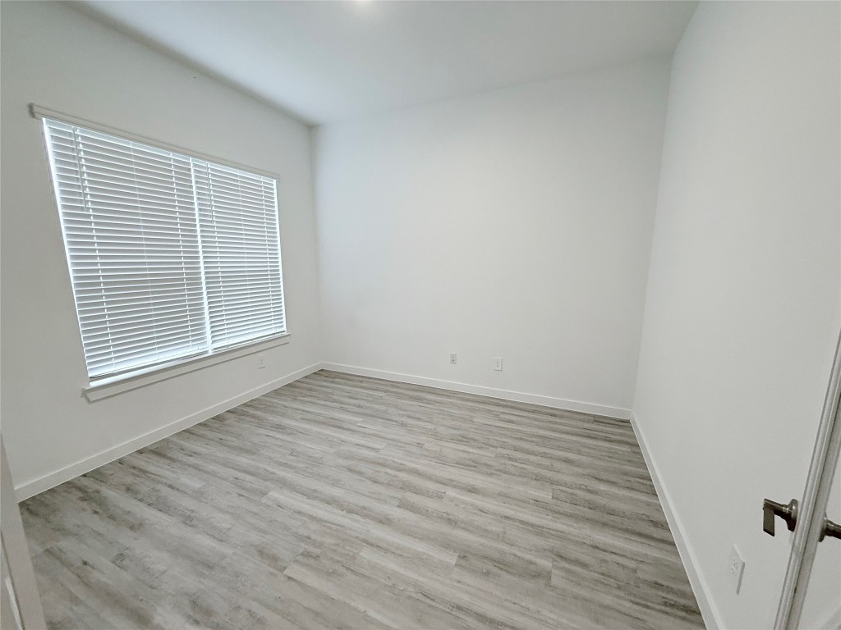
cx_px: 420
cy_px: 315
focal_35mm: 14
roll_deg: +0.3
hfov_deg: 102.1
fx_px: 340
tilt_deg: -9.8
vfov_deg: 85.7
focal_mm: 2.22
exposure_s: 1/60
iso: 200
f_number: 2.2
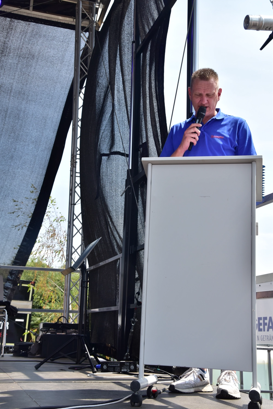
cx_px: 136
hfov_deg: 26.5
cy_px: 204
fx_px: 580
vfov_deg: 38.9
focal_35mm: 51
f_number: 8
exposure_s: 1/250
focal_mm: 34
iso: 200
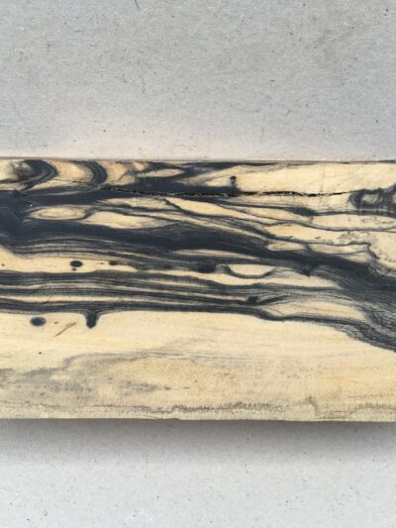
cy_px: 264
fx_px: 442
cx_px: 198
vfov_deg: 61.6
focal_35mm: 29
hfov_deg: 48.2
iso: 25
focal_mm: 4.15
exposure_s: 1/373
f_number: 2.2
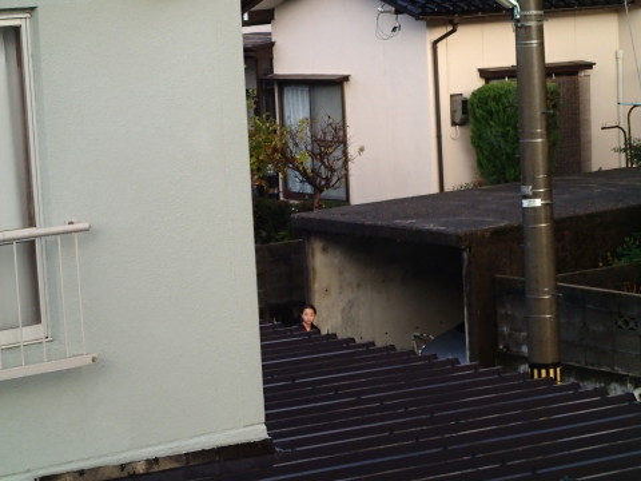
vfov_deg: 14.8
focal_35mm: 100
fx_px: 1852
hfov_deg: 19.6
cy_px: 240
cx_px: 320
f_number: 4.9
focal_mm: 18
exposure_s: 1/100
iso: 500
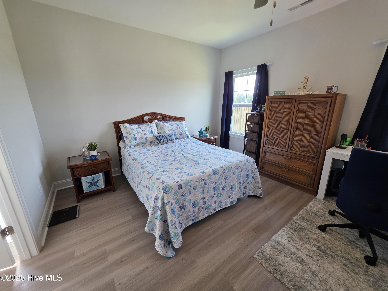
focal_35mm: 13
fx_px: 146
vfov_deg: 89.9
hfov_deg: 106.2
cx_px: 194
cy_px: 146
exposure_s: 1/120
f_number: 1.9
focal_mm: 2.2
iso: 160
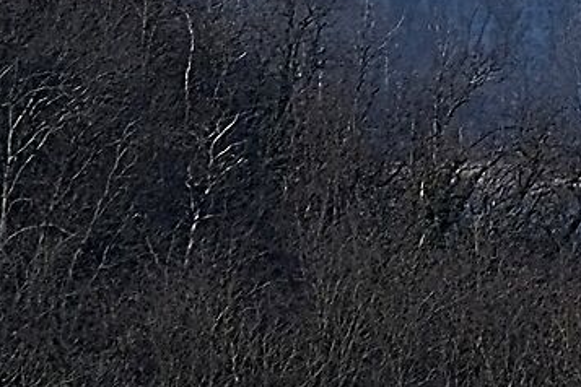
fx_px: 23432
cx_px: 1499
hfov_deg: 1.4
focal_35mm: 1452
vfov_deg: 0.9
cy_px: -385
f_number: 13
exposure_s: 1/340
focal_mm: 143.9
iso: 200
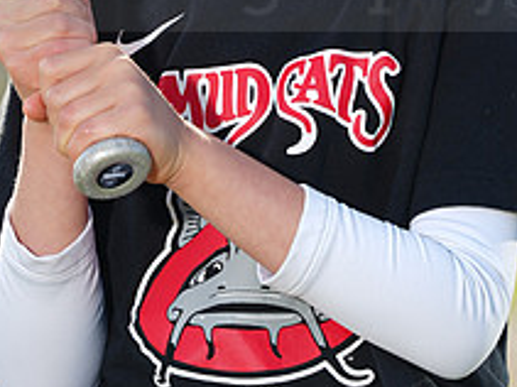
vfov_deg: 2.8
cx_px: 190
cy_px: -47
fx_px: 7896
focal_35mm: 529
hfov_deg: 3.7
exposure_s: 1/250
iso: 64
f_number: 4.5
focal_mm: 200
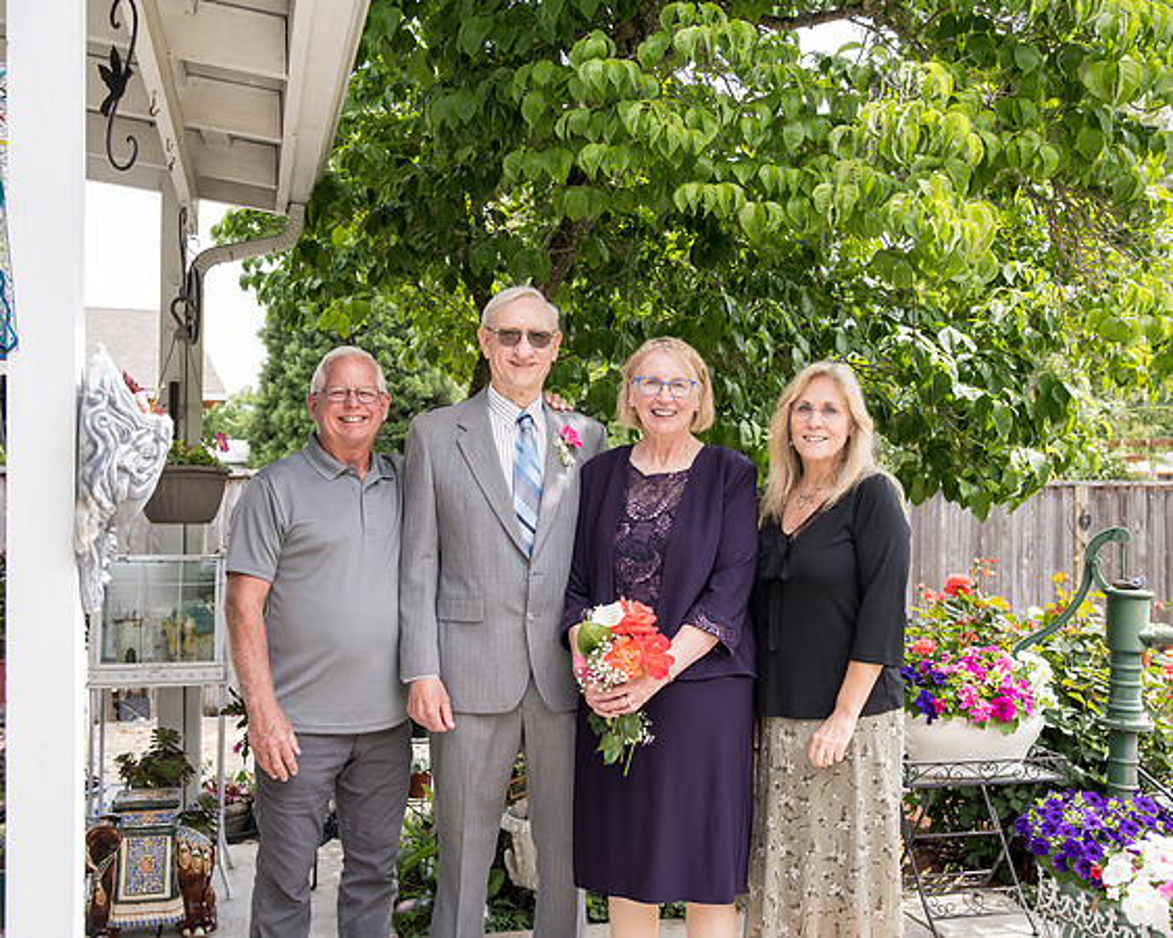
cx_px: 586
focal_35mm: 36
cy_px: 469
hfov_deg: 50.2
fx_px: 1251
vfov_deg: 41.1
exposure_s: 1/500
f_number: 5
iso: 400
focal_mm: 32
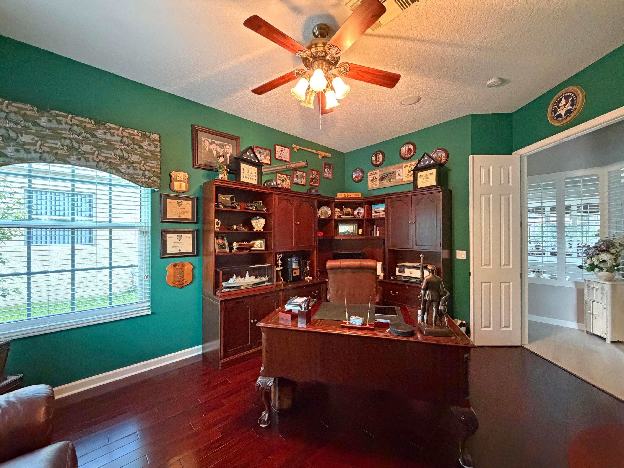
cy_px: 234
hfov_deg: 102.1
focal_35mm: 14
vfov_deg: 85.7
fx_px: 252
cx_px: 312
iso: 1000
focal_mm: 2.22
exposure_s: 1/40
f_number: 2.2
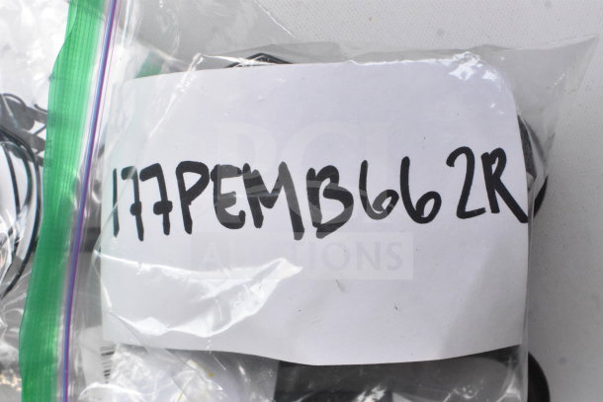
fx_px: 779
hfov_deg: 42.3
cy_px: 201
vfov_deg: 29.0
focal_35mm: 46
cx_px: 302
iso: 6400
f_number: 13
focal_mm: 31
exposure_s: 1/640
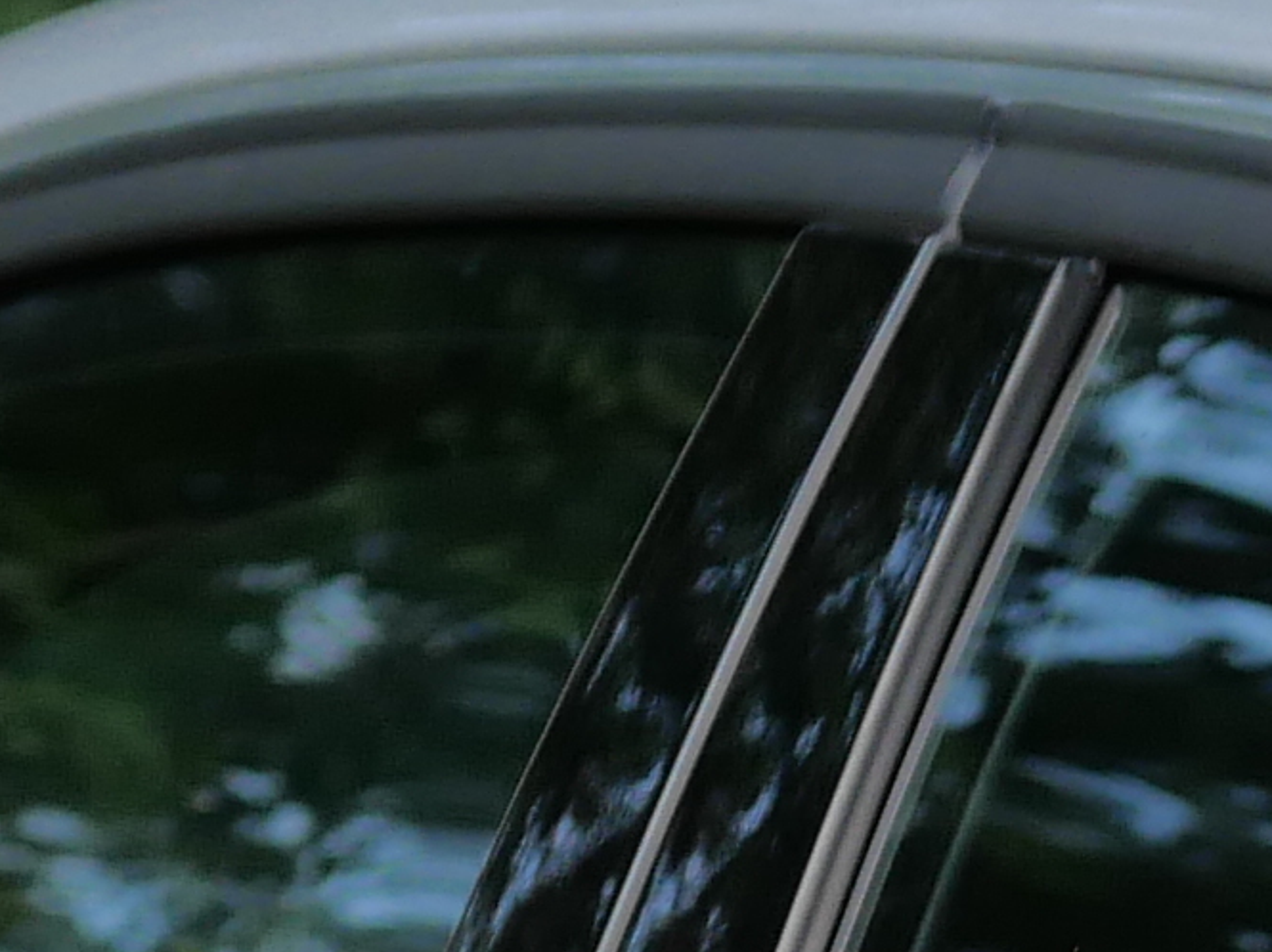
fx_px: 14323
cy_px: 2703
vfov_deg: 3.7
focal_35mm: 390
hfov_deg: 5.0
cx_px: 2919
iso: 200
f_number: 3.5
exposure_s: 1/640
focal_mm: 25
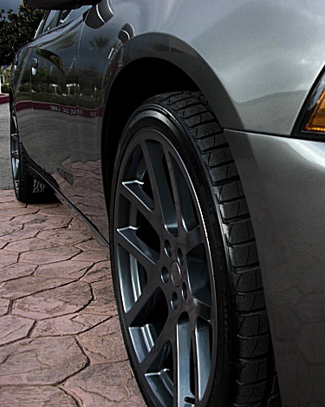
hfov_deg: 30.8
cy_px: 202
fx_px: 577
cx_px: 252
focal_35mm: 48
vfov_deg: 38.8
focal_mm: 6.3
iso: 50
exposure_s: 1/200
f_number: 2.8
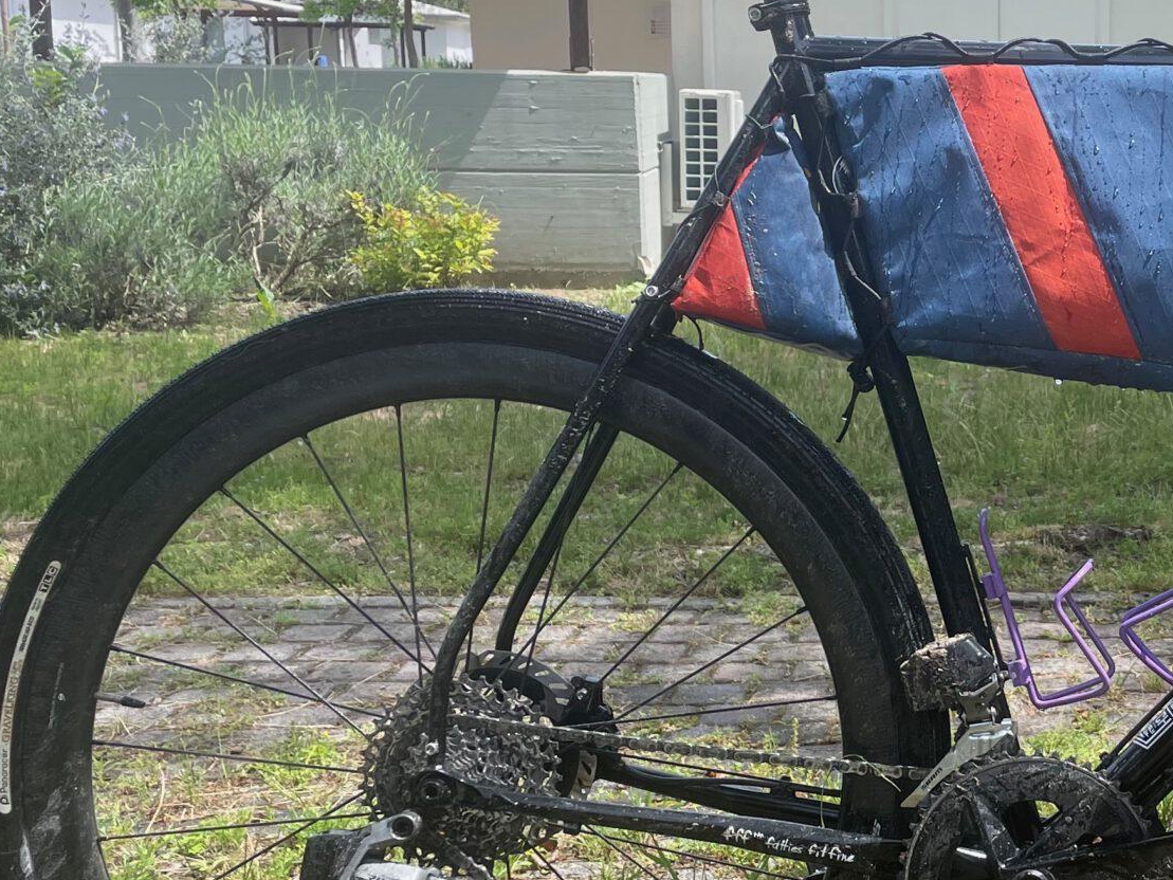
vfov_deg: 24.4
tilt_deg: -10.5
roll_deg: -1.1
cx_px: 1145
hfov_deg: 30.2
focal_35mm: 60
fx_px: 2033
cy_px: 458
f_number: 1.6
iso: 32
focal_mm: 4.2
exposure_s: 1/988
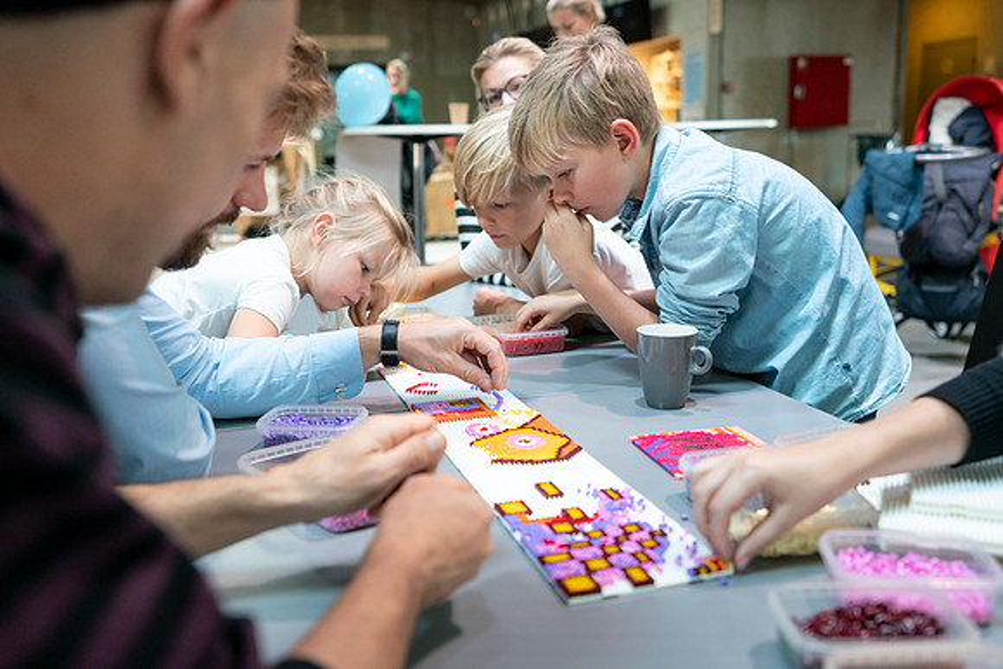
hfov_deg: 54.4
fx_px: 975
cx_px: 502
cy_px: 334
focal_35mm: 35
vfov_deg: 37.9
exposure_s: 1/160
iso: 3200
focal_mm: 35
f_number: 2.8
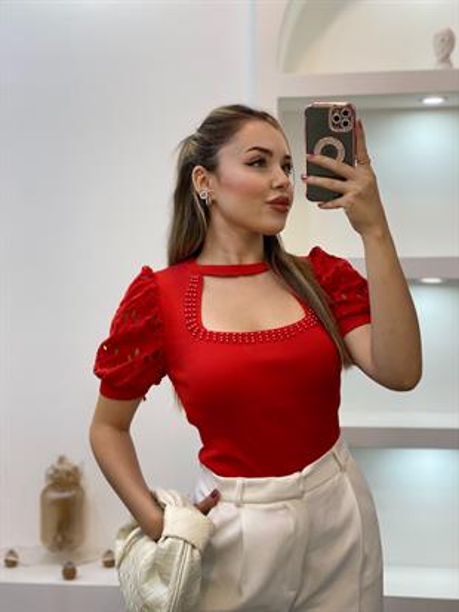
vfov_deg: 36.8
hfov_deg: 28.0
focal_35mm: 52
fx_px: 919
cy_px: 306
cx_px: 230
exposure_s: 1/100
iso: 80
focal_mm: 6
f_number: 2
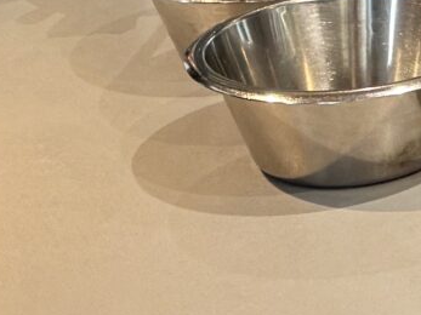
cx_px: 858
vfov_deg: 8.2
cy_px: -204
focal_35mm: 177
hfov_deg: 10.3
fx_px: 2152
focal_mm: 6.76
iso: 125
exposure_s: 1/120
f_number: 1.78
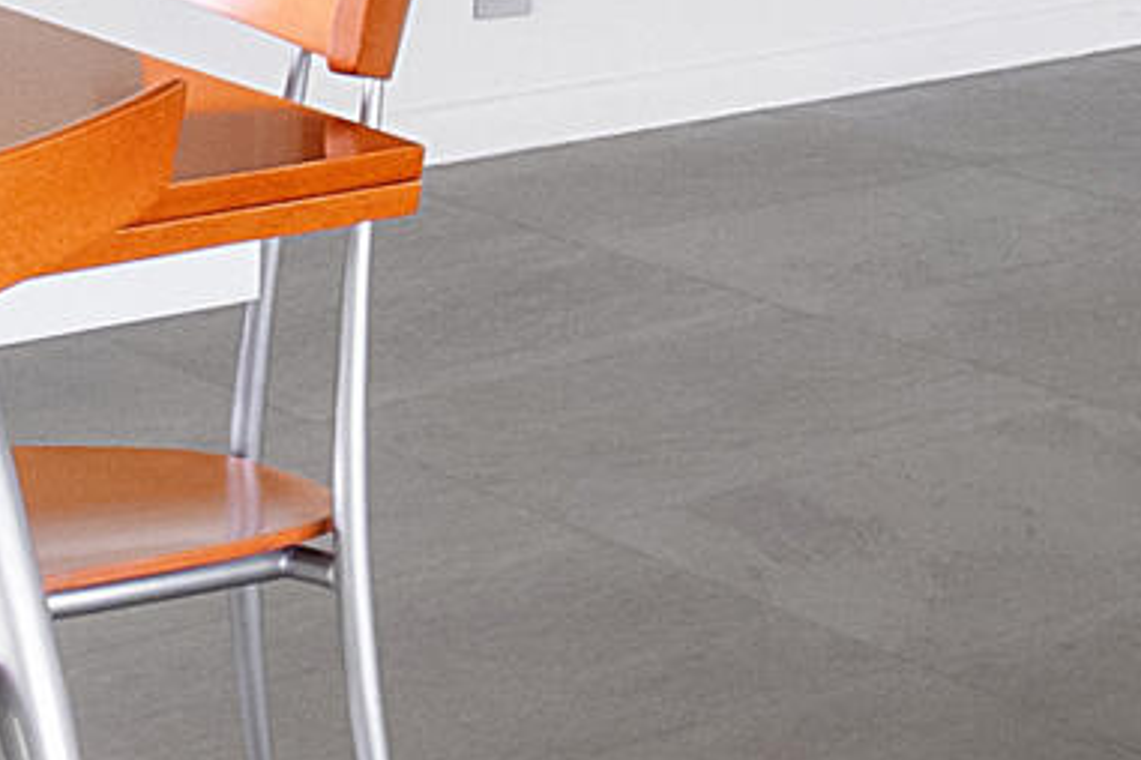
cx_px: 2303
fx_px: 3740
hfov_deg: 14.4
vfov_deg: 10.7
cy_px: -741
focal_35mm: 118
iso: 800
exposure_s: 1/60
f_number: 8
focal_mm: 10
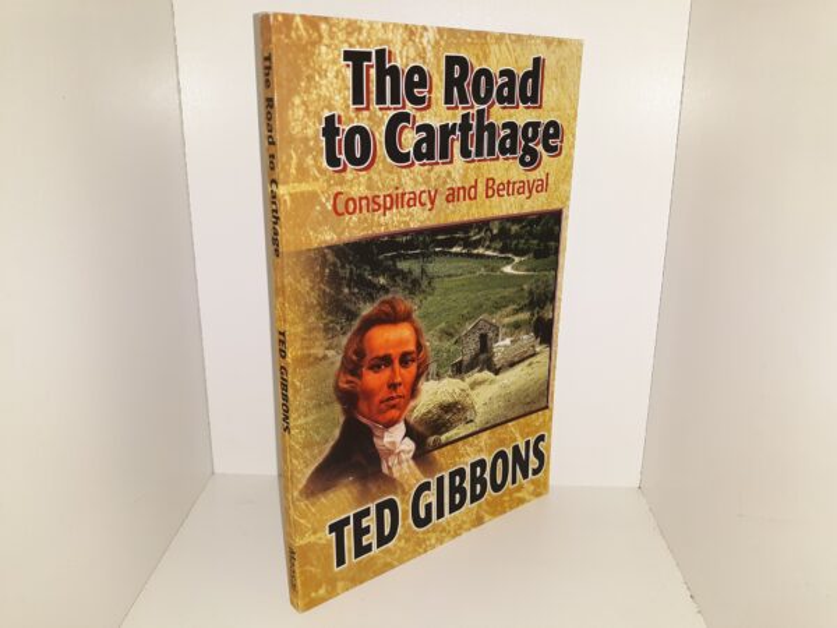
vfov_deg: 49.7
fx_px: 677
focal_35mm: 28
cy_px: 314
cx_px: 418
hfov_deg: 63.4
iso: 40
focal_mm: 3.7
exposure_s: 1/120
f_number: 1.7
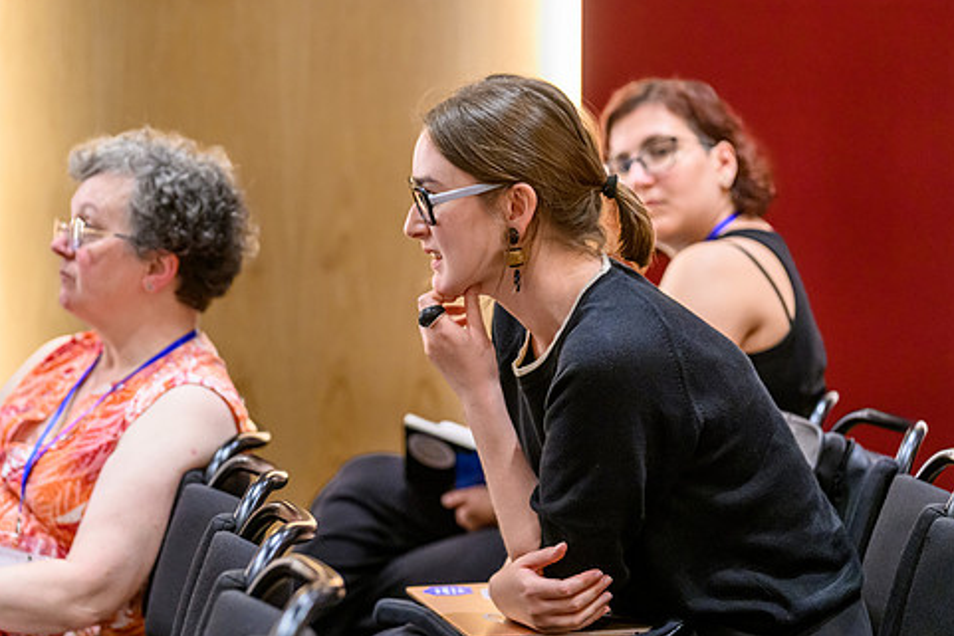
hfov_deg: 14.3
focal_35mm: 143
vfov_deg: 9.6
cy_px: 328
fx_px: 3790
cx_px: 413
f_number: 2.8
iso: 3600
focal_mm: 116
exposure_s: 1/125
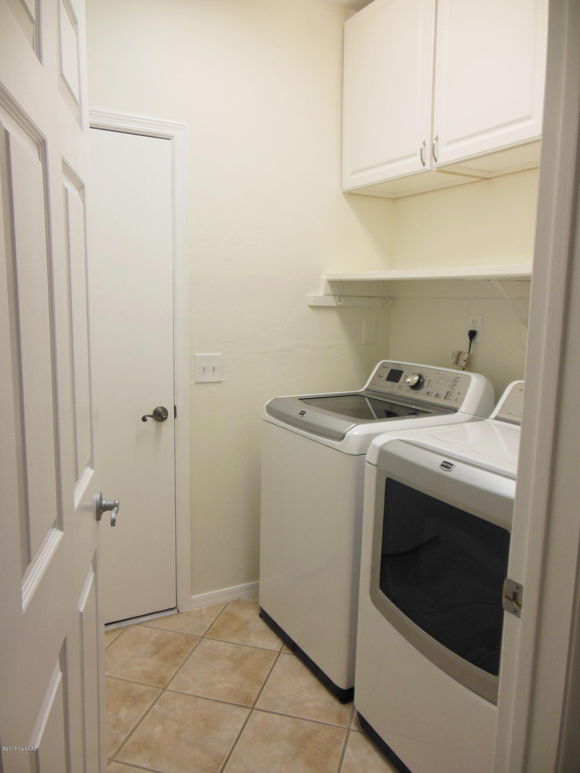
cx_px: 290
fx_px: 559
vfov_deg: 69.4
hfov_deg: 54.9
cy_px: 386
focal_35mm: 25
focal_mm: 4.5
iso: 125
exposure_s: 1/50
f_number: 3.2
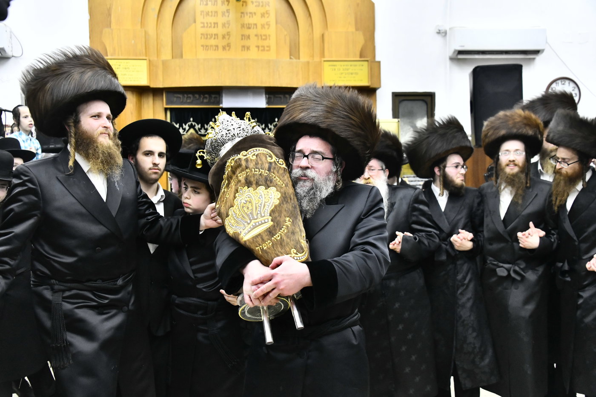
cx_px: 298
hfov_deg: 46.4
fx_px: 695
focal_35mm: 42
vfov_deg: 31.9
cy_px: 198
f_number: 5.6
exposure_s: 1/250
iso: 3200
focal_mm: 42
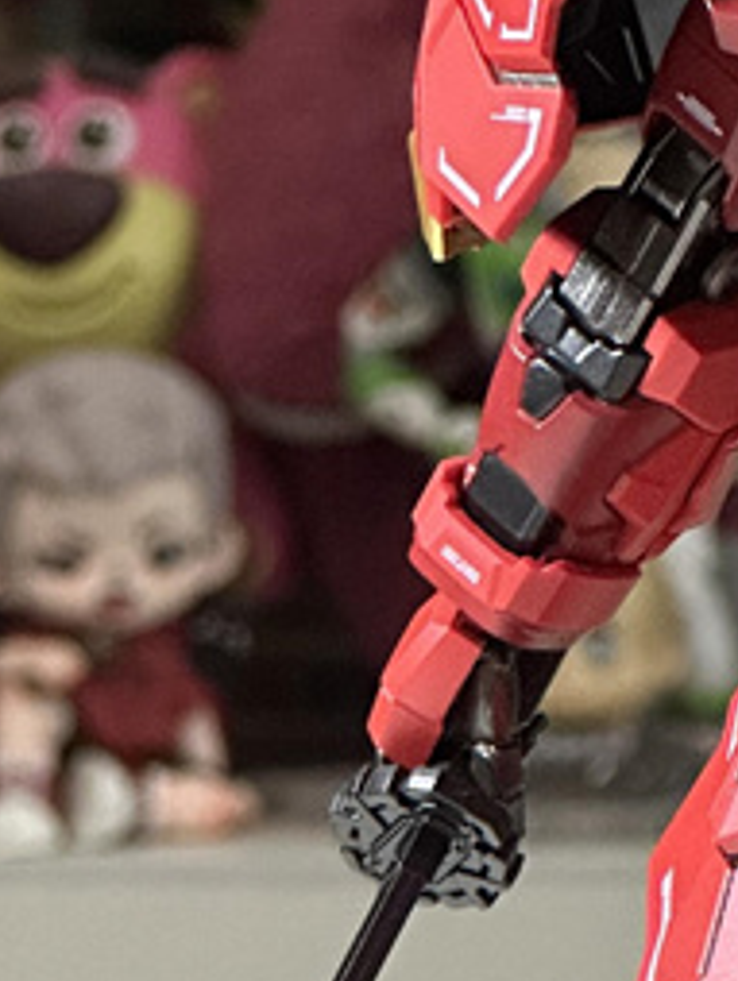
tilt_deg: -6.3
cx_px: 1020
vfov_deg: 6.1
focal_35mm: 323
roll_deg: -0.5
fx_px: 9166
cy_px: 962
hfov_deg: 4.6
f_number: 2.8
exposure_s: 1/34
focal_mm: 9
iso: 500
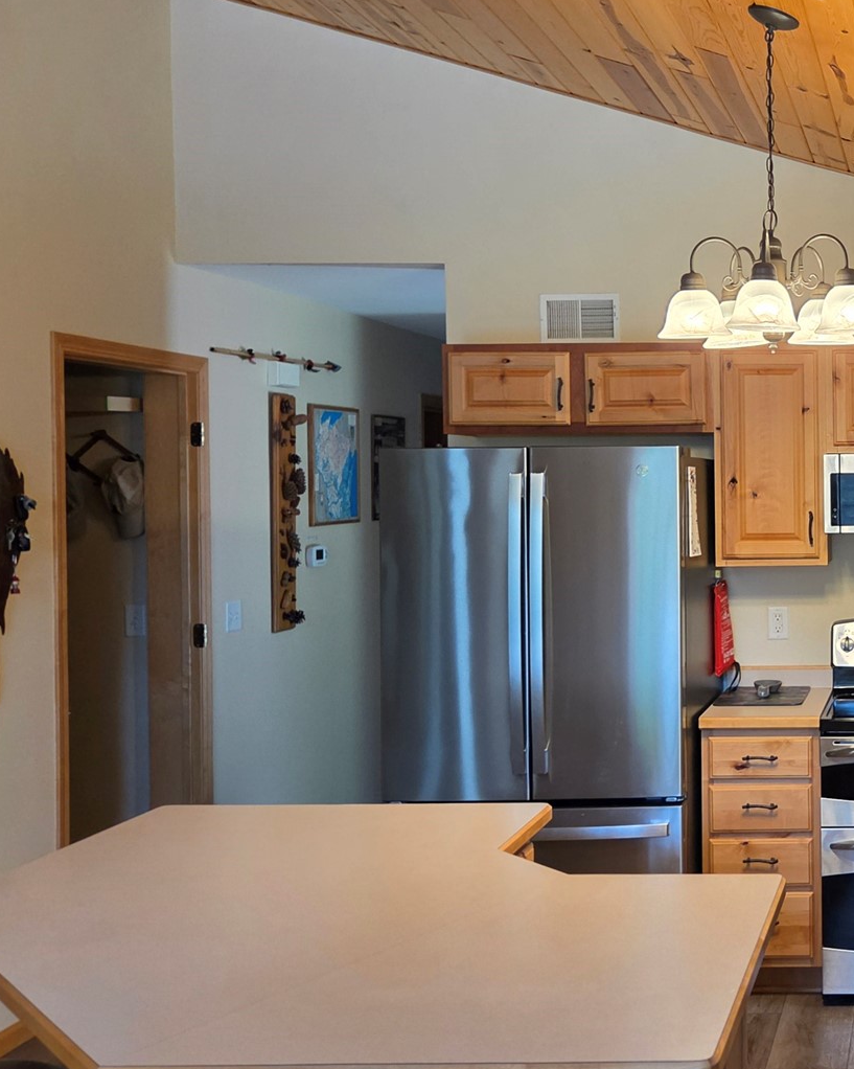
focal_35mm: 45
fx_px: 1422
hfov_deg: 30.2
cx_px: 924
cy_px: 499
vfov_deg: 41.1
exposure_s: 1/120
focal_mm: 5.4
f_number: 1.8
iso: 400
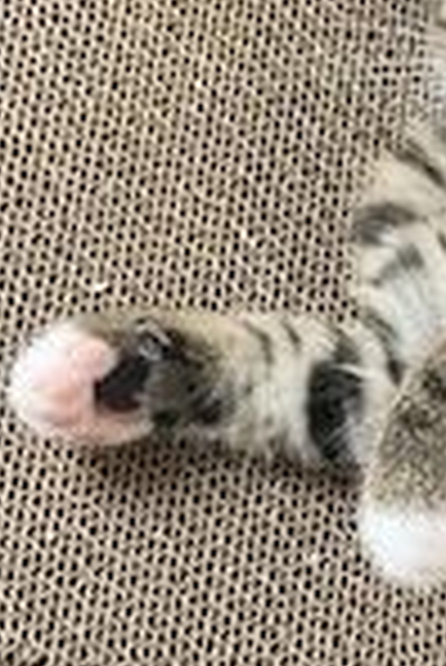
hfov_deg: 17.6
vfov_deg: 26.9
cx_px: 563
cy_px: 567
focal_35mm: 73
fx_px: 1353
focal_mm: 4.25
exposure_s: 1/40
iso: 500
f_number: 1.8
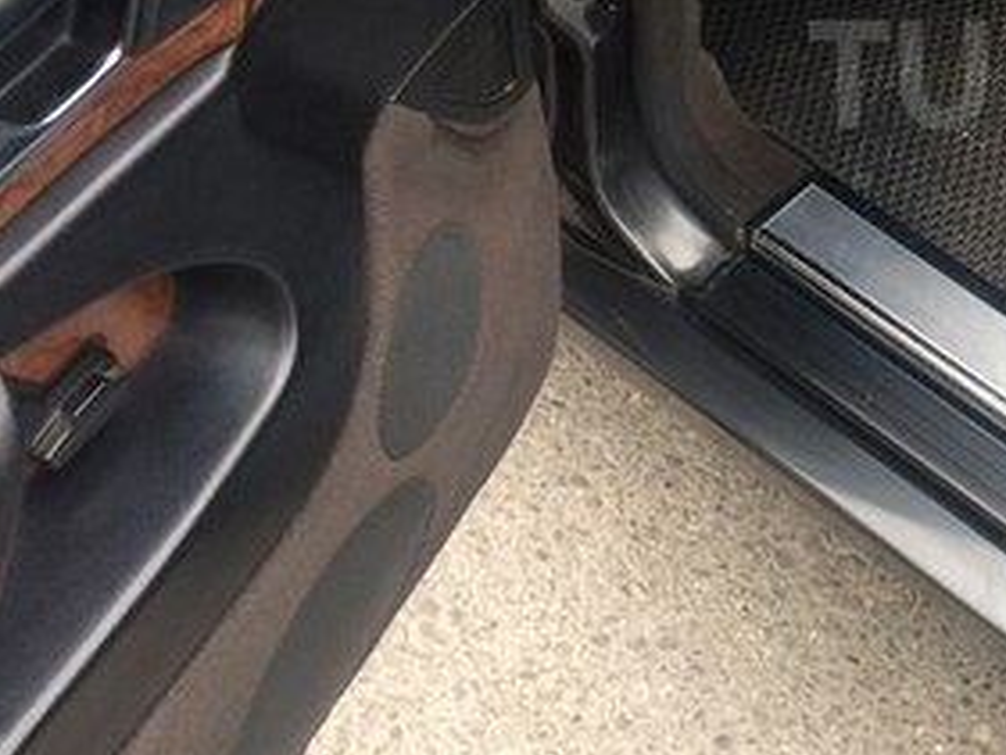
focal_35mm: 68
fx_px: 1977
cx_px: 1174
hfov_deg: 25.8
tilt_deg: -44.9
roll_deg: -12.9
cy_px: 73
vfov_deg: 21.2
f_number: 2.2
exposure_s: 1/33
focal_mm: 4.15
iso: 100
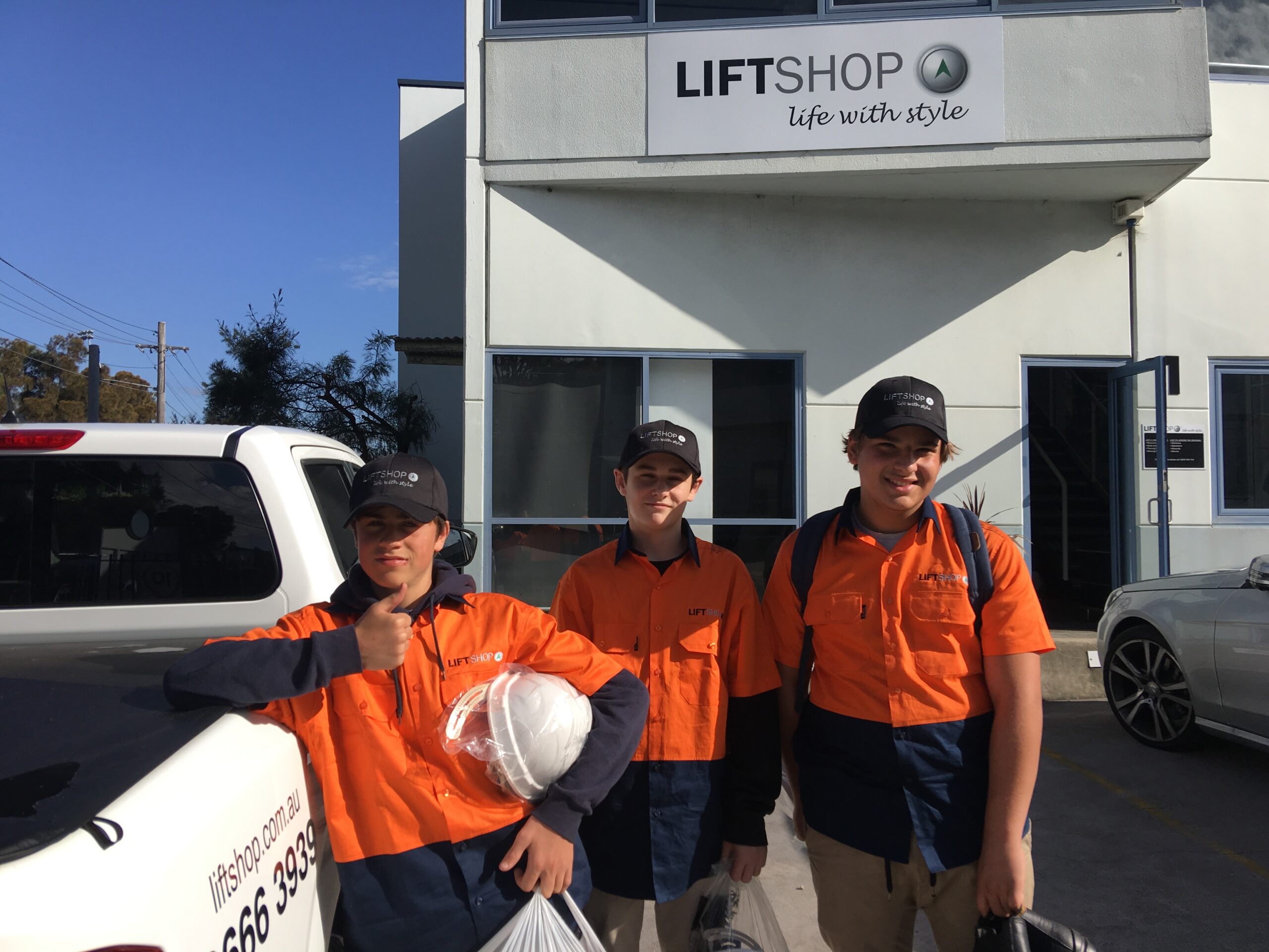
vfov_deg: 48.2
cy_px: 476
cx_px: 634
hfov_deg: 61.7
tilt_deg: +3.4
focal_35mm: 29
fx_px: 1063
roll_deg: -0.7
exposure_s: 1/1709
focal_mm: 4.15
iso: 25
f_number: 2.2
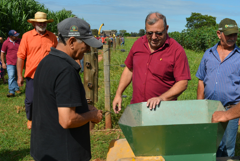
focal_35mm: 46
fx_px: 307
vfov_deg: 29.3
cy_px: 87
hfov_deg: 40.6
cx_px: 198
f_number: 9
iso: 100
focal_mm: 18
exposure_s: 1/320
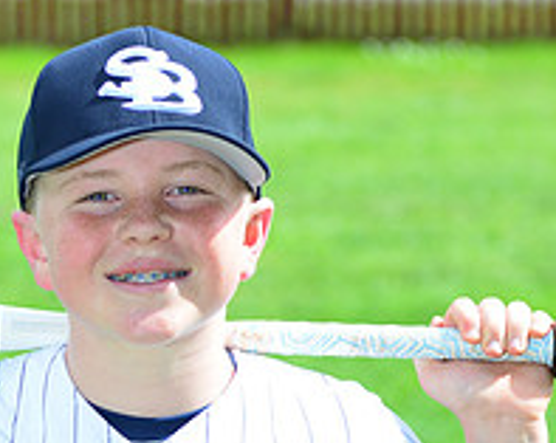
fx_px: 6145
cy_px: 515
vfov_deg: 4.1
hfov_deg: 5.2
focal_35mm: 374
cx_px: 158
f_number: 8
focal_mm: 135
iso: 200
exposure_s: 1/200
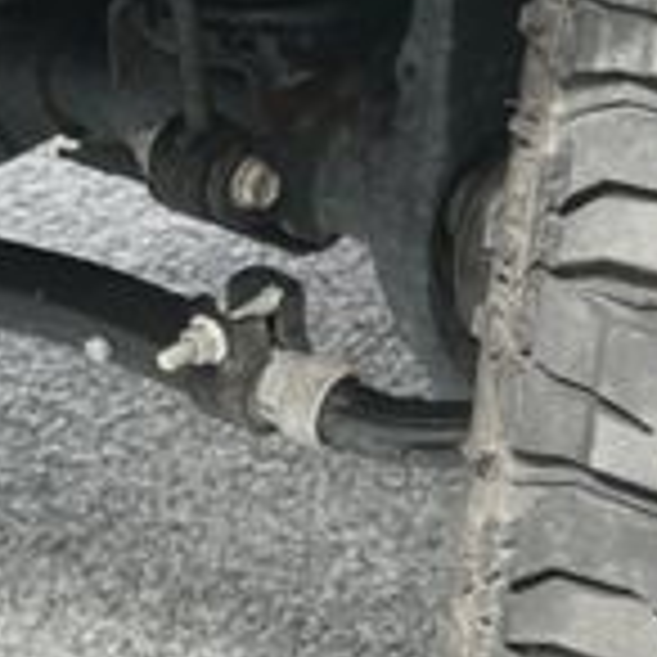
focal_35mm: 167
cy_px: 400
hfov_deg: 10.3
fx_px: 3586
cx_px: 792
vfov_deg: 10.5
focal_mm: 30
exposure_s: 1/160
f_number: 4
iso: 100
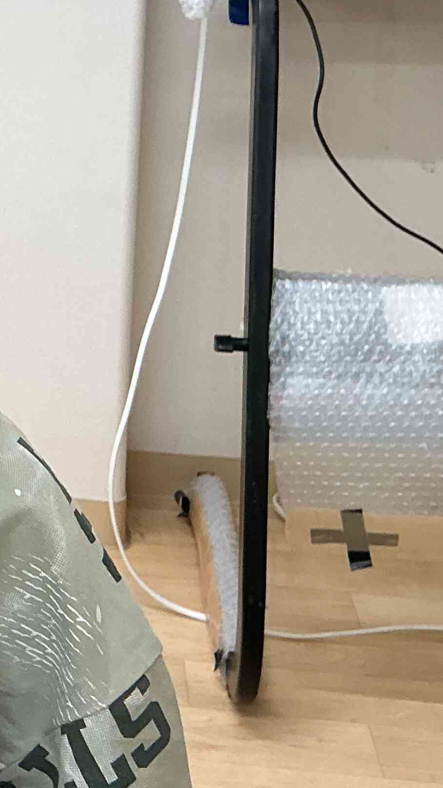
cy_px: 219
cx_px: -352
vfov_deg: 26.6
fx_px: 1650
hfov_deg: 13.7
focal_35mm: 79
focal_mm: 3
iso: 50
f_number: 1.8
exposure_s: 1/120
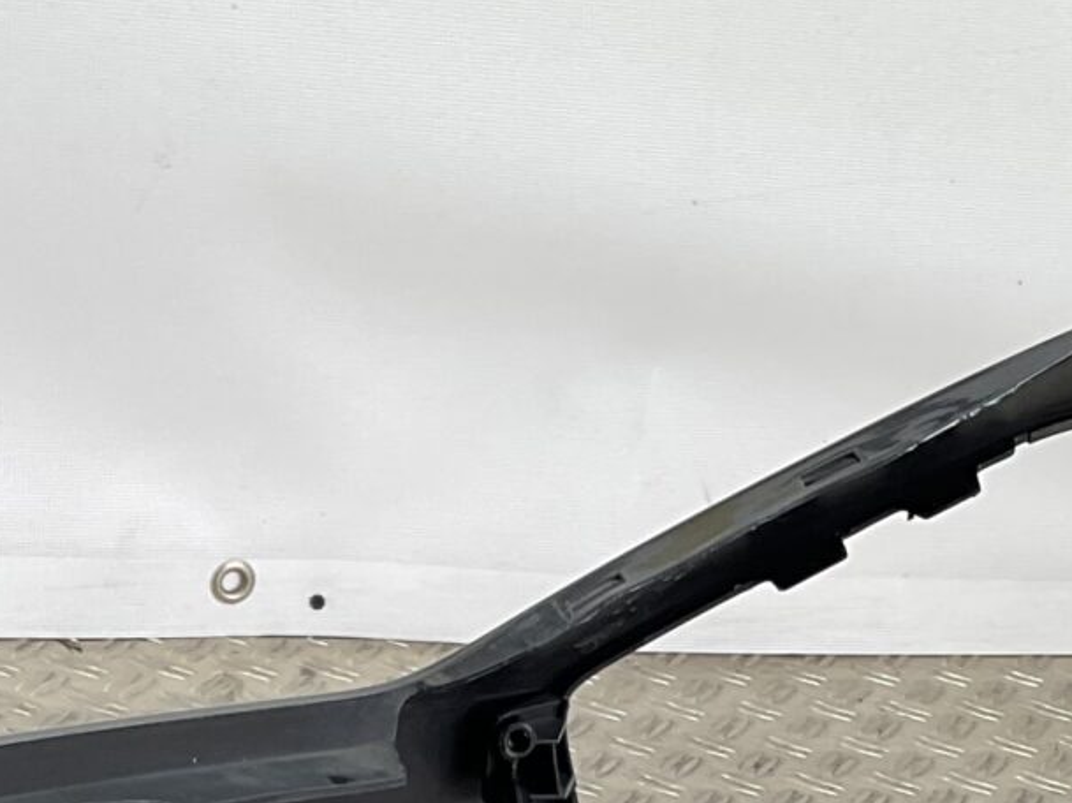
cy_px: 1539
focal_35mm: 122
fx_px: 3776
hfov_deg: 16.2
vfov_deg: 11.1
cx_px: 609
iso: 16
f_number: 1.8
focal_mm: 3
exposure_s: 1/103
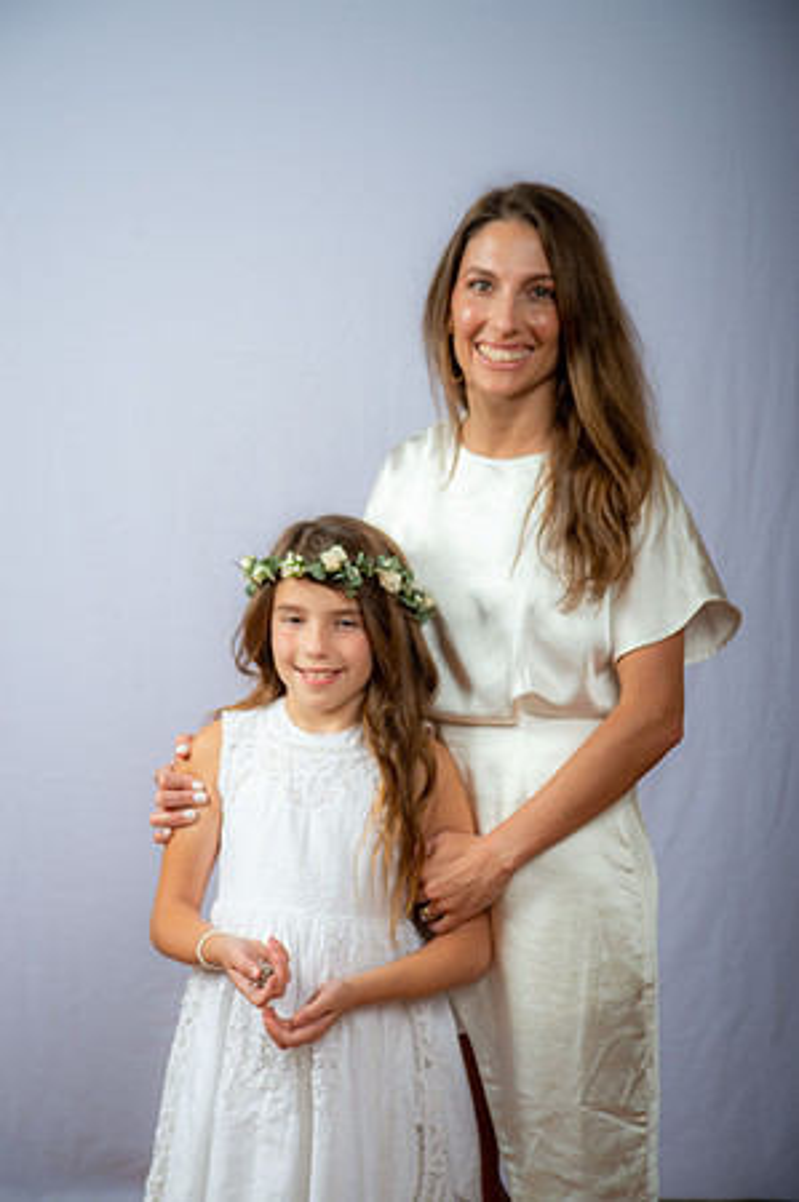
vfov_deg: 28.9
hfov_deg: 19.4
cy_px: 601
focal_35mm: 70
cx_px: 400
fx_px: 2336
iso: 250
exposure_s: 1/200
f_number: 5.6
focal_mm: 70
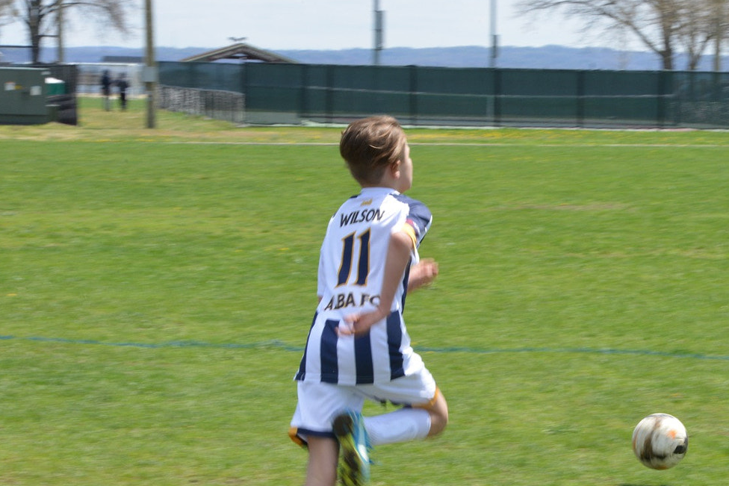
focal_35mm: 205
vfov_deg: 6.7
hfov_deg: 10.0
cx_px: 581
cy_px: 371
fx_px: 4152
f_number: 22
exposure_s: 1/125
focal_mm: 125
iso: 720
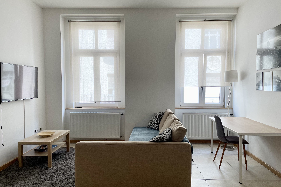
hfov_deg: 65.5
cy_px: 95
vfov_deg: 46.4
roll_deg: -0.2
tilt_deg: -2.6
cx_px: 142
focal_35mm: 28
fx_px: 219
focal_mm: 4.2
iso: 32
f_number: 1.6
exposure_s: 1/172
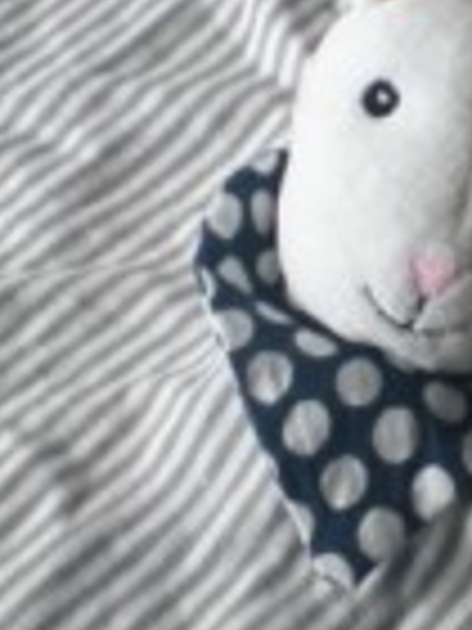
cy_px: 256
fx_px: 2563
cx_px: 387
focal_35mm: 141
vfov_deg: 14.0
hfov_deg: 10.5
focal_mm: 6.3
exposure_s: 1/108
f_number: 3.1
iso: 64
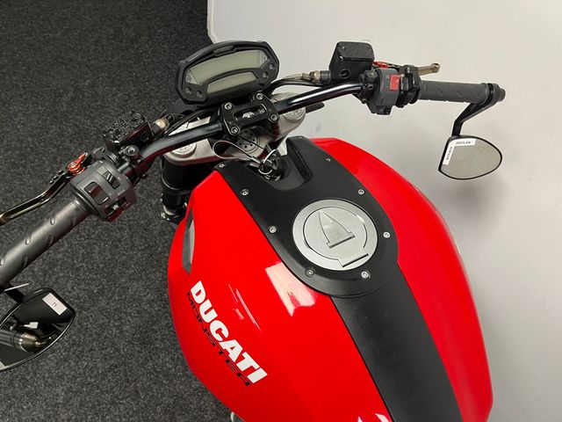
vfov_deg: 53.1
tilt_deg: -52.8
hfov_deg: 67.3
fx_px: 422
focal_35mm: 26
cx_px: 281
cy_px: 211
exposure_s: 1/50
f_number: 1.6
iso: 125
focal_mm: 5.1
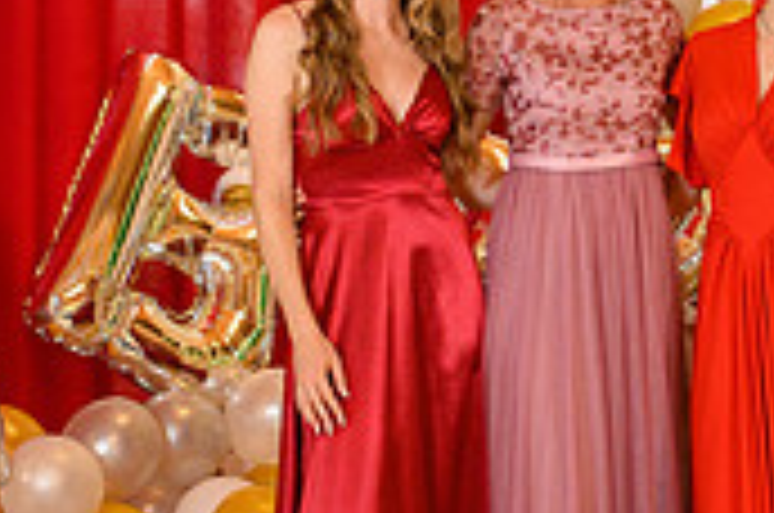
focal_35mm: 121
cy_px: 151
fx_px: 2597
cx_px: 567
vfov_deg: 11.3
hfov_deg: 16.9
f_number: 3.5
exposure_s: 1/100
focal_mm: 35
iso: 1250
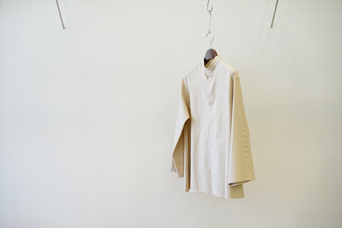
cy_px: 114
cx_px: 171
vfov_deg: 24.6
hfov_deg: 36.3
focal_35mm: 55
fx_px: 522
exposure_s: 1/60
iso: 400
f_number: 4
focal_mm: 55
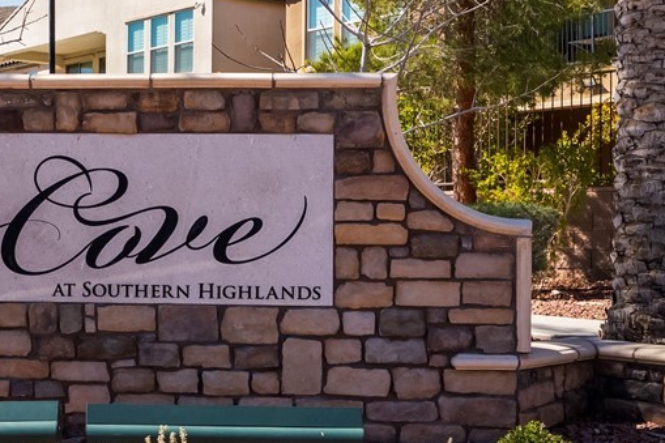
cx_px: 88
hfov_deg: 30.3
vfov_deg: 21.2
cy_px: 214
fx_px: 1182
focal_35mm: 64
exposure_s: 1/8000
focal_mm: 20
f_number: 8
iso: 400
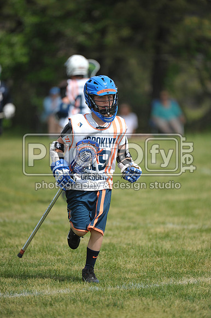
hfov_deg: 3.6
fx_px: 3345
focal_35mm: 380
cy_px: 159
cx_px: 106
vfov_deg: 5.4
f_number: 4
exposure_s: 1/4000
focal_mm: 380
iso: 640
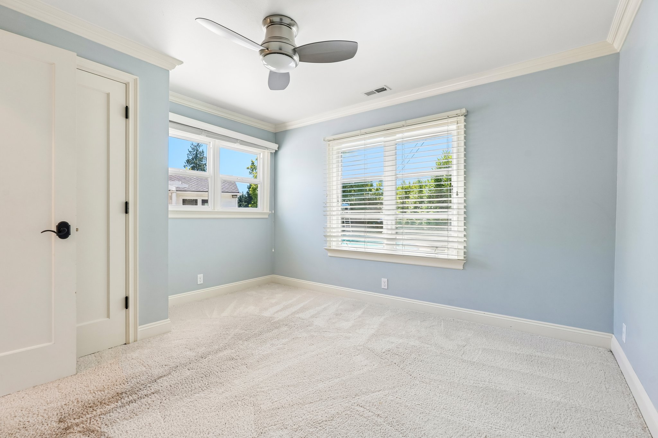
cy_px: 219
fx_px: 292
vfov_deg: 73.7
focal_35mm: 16
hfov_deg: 96.7
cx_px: 329
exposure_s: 1/50
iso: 400
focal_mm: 16
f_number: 8
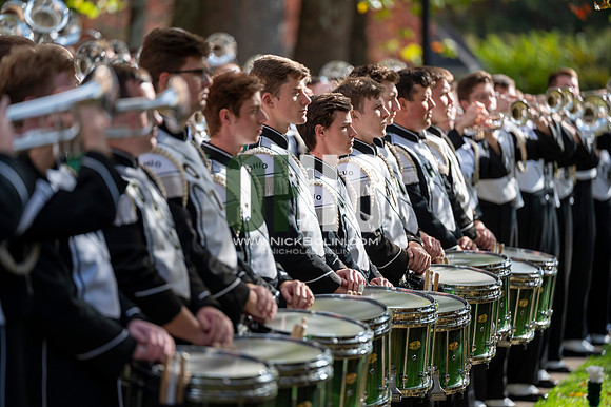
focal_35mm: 200
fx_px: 3392
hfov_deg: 10.3
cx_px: 306
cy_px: 204
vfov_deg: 6.9
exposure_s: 1/500
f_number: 2.8
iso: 64
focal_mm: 200
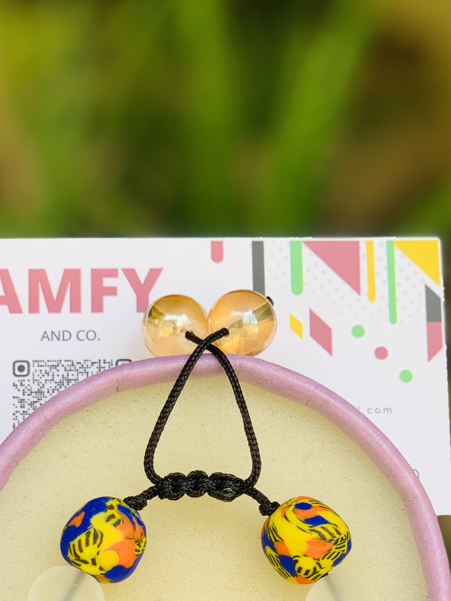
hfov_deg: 14.5
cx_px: 219
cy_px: 559
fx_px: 1772
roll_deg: -2.4
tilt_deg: -24.7
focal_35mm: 102
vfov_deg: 18.9
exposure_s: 1/125
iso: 16
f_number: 2.4
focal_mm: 6
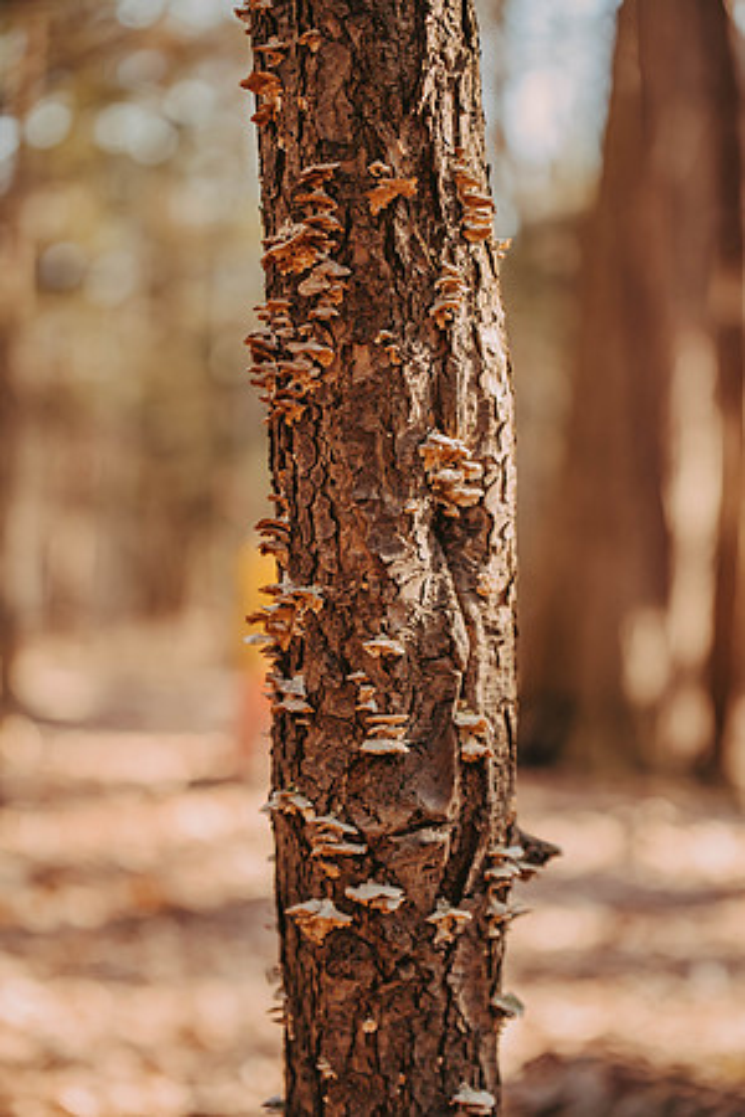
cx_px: 372
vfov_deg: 28.8
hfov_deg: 19.5
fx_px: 2173
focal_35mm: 70
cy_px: 558
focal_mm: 70
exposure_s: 1/320
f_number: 2.8
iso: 640
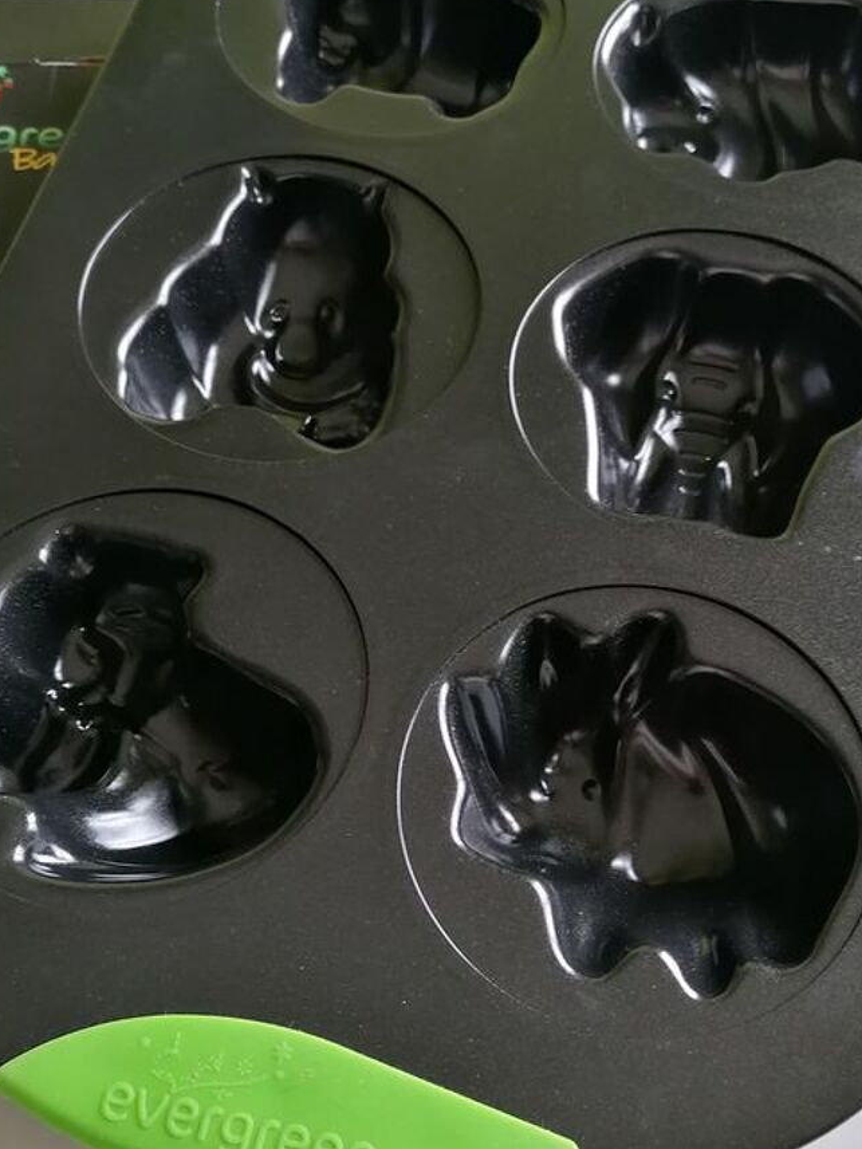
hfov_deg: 34.3
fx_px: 1394
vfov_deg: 44.8
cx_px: 483
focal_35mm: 42
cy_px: 617
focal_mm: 4.75
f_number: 1.8
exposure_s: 1/33.3
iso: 200
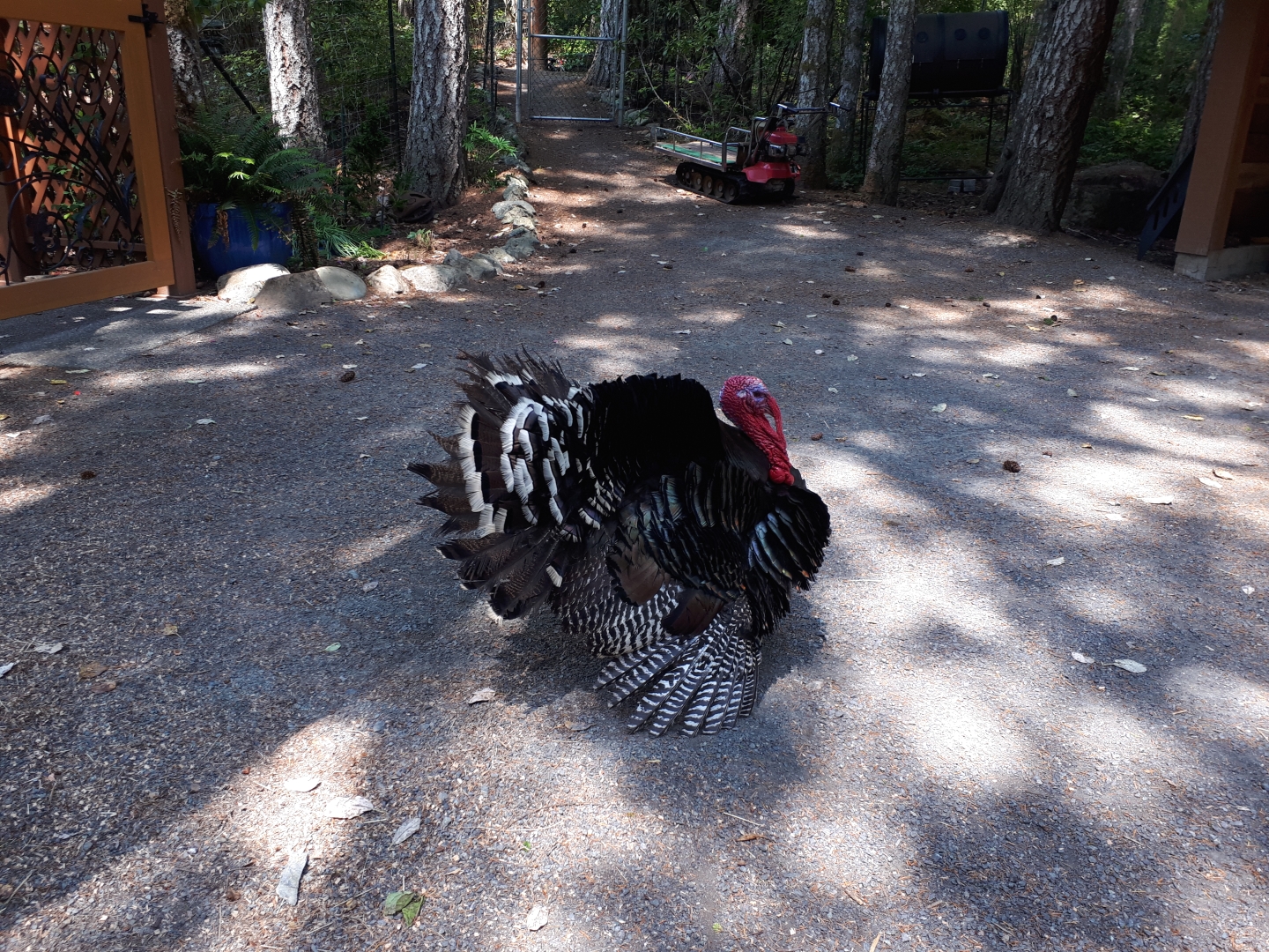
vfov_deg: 51.4
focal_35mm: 27
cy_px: 476
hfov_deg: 65.3
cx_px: 634
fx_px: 990
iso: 40
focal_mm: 3.6
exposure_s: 1/135
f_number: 1.9
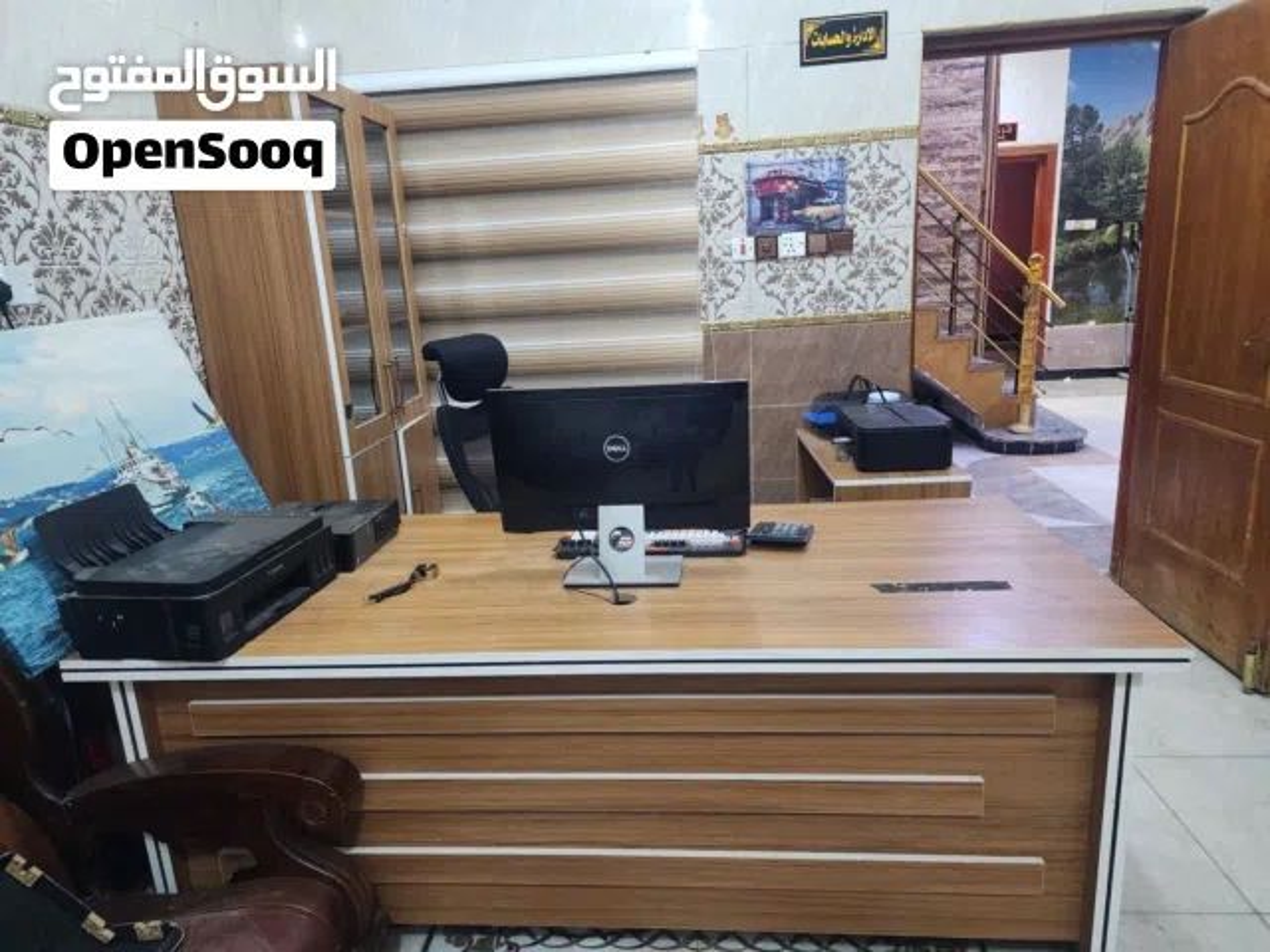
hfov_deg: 73.9
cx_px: 635
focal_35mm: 23
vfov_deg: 58.9
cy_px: 476
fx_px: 844
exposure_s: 1/50
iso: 640
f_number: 1.8
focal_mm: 6.4
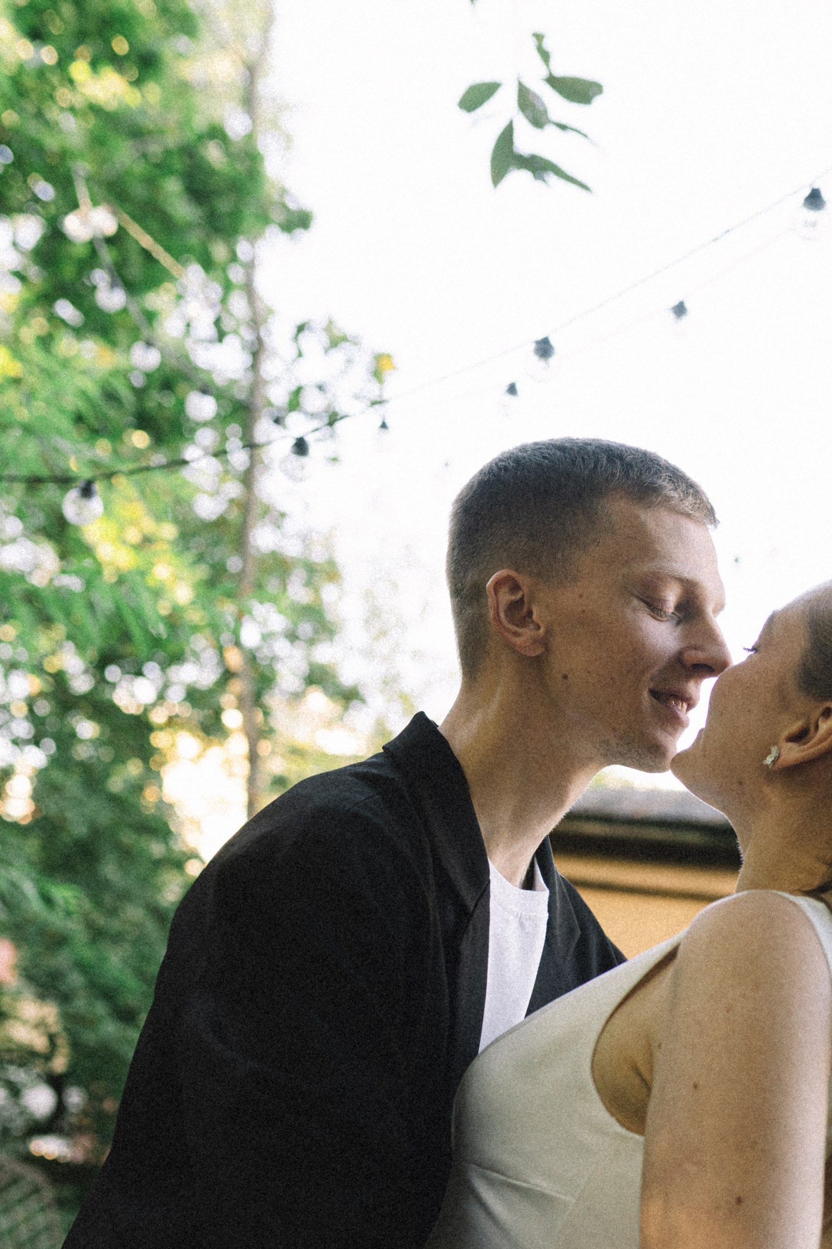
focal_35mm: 60
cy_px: 949
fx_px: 2080
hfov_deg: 22.3
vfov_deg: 32.7
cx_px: 682
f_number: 2.5
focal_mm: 35
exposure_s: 1/200
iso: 400
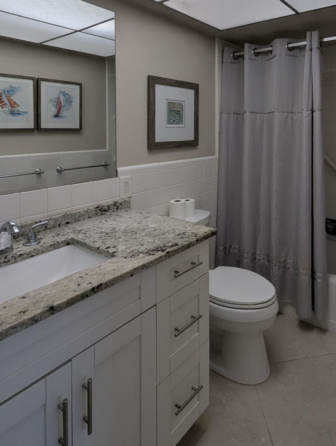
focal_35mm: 21
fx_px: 271
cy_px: 131
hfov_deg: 61.0
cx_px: 240
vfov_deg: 75.1
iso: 40
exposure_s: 1/120
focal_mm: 1.95
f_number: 2.2
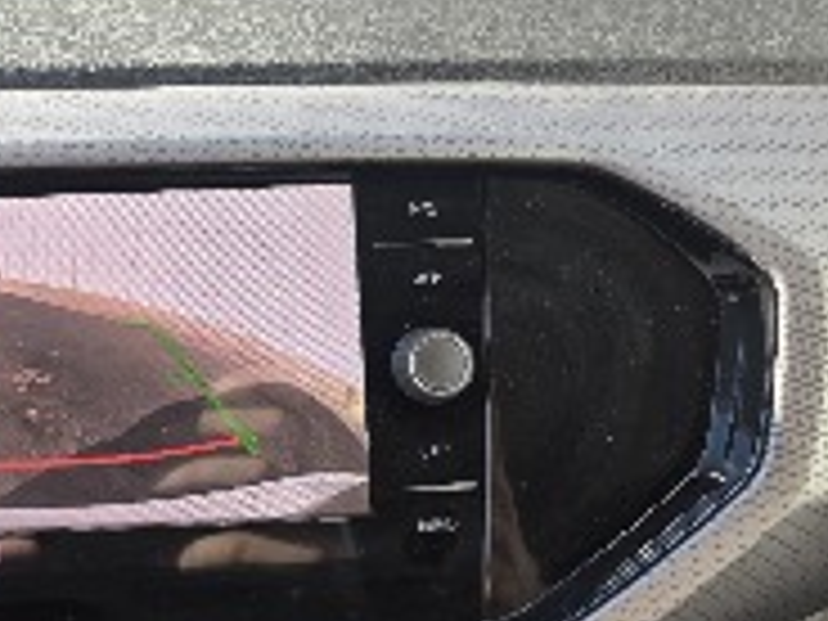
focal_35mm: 52
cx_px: 76
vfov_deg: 28.0
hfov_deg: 34.7
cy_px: 320
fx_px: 1244
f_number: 1.7
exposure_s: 1/102
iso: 16
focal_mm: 6.3
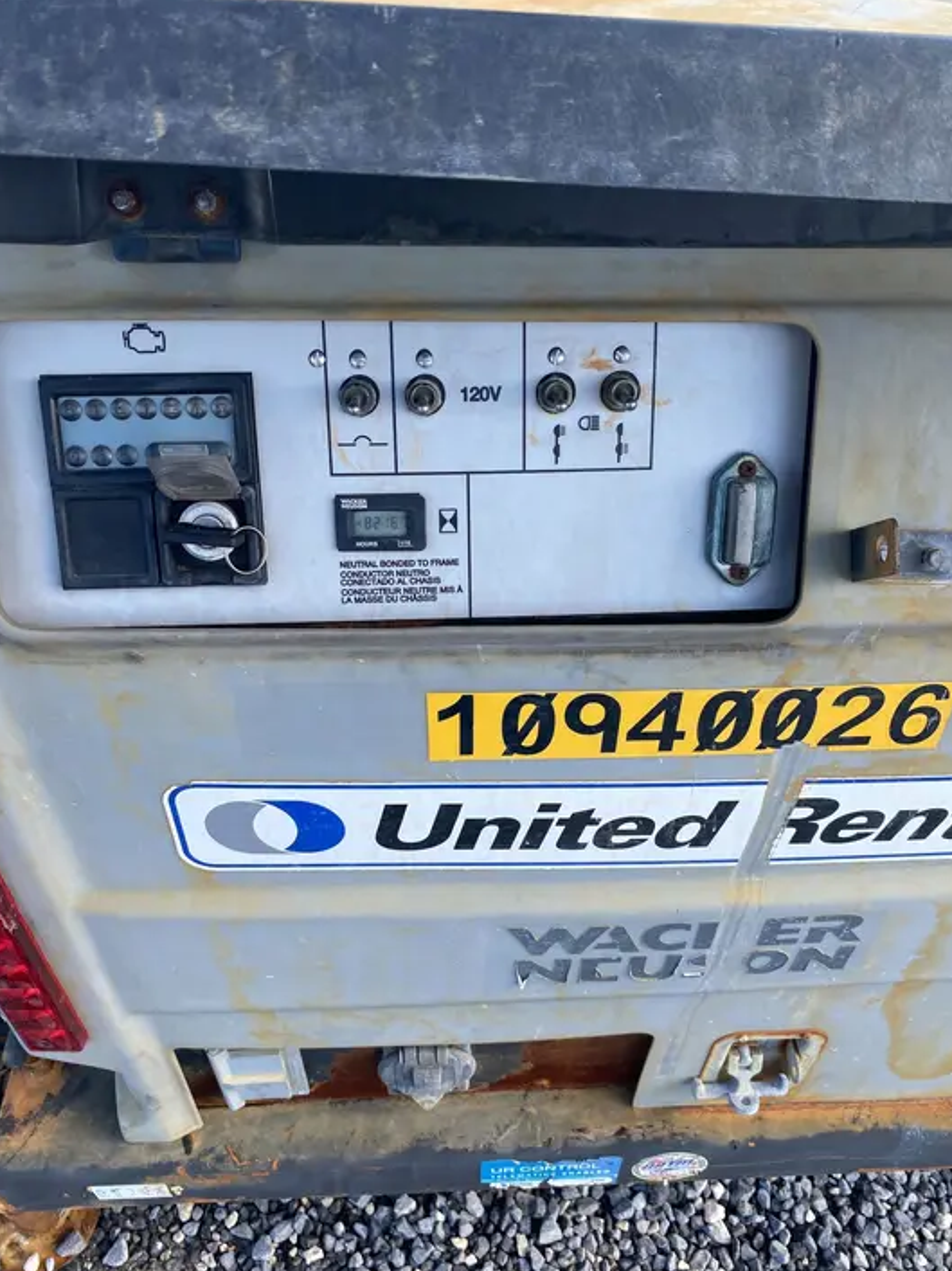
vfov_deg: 65.3
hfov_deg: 51.3
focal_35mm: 27
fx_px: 991
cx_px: 488
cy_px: 640
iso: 32
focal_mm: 4.25
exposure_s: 1/428
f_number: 1.8
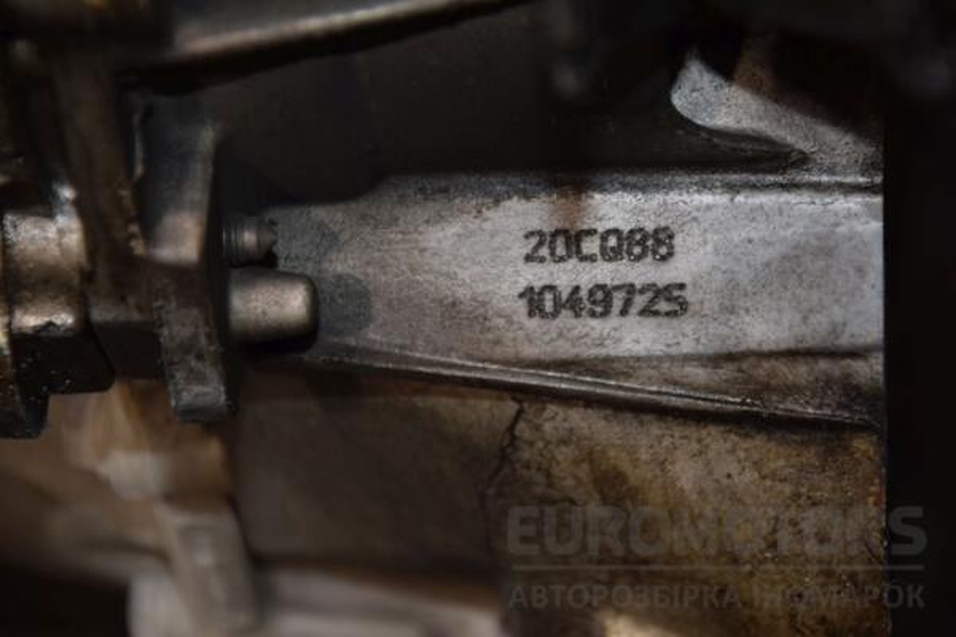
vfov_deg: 8.7
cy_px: 318
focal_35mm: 158
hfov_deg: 13.0
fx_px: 4182
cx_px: 478
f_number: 5.6
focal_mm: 105
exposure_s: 1/60
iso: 800
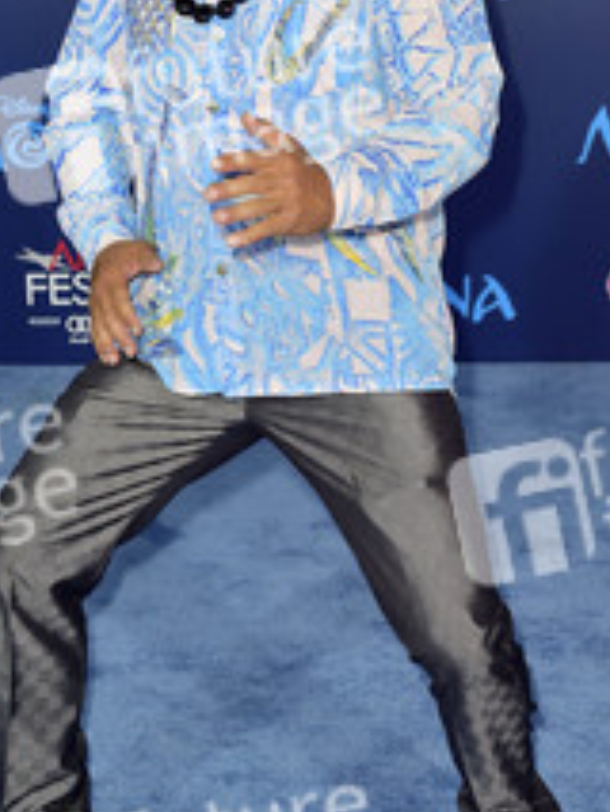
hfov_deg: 15.7
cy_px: 305
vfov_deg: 20.8
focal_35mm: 94
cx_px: 299
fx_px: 2206
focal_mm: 52
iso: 400
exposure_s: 1/320
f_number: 4.5
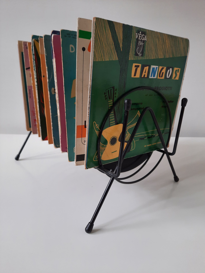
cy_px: 136
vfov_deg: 69.4
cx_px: 102
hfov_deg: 54.9
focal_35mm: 25
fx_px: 197
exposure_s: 1/50
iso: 200
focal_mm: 4.6
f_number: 2
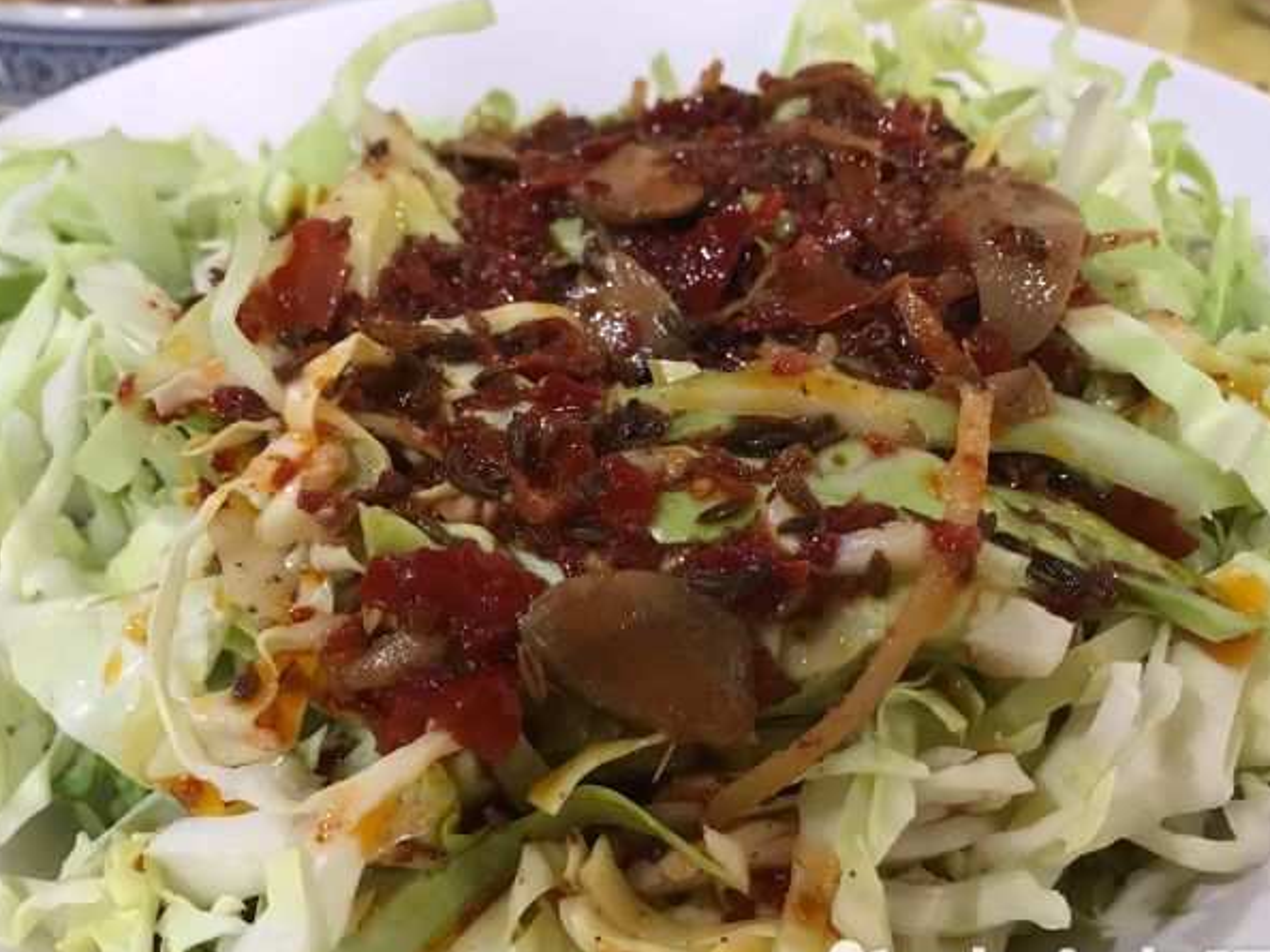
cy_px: 540
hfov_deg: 55.3
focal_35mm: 33
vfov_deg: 42.8
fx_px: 1210
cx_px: 597
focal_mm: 3.99
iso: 100
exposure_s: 1/17
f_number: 1.8
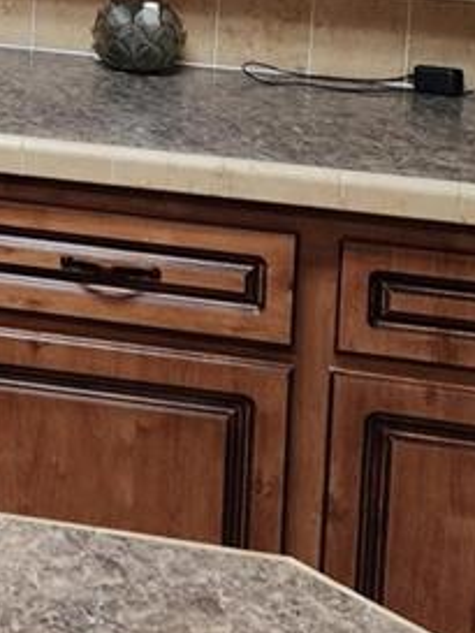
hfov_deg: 13.5
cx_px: -310
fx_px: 1846
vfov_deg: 17.8
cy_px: -248
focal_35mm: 101
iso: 400
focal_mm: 6.4
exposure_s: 1/120
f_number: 1.8
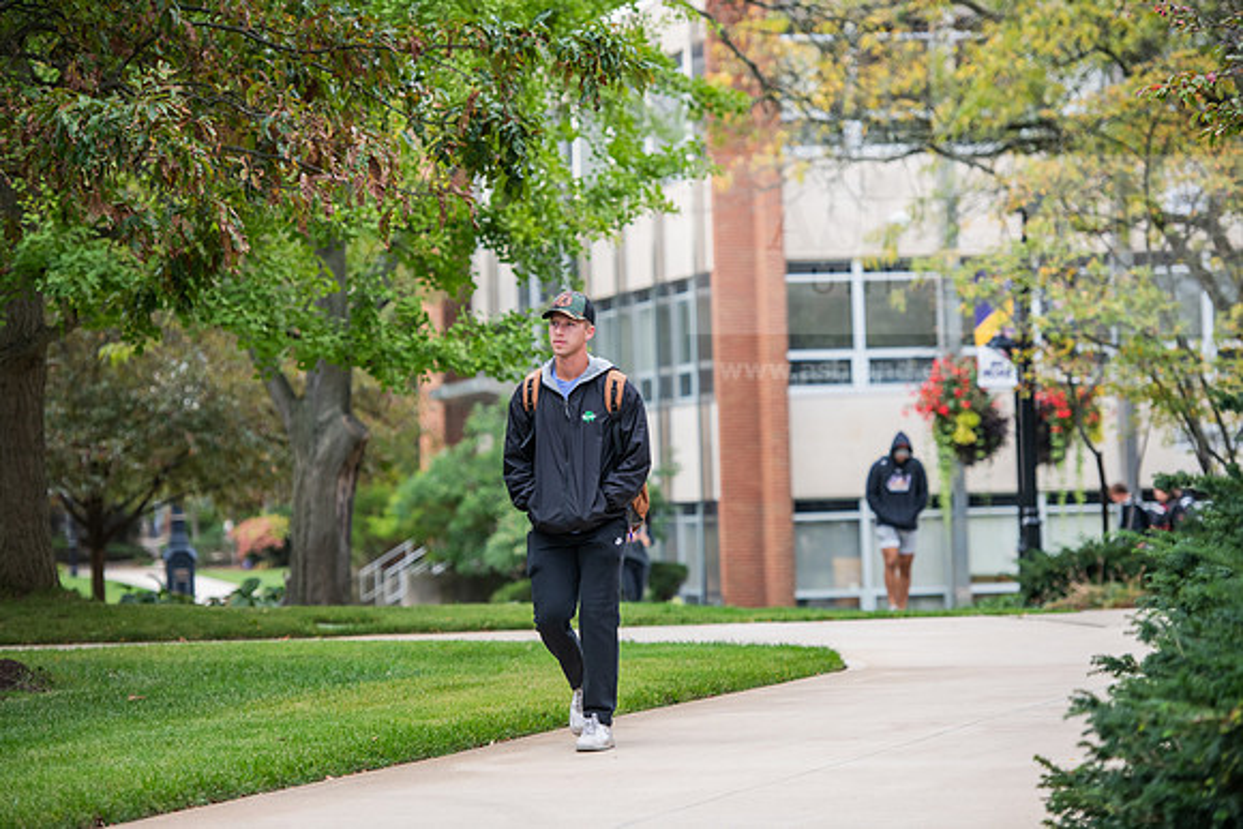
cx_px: 622
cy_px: 414
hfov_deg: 15.2
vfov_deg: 10.2
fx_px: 4662
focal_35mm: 135
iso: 400
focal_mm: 135
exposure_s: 1/320
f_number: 3.2
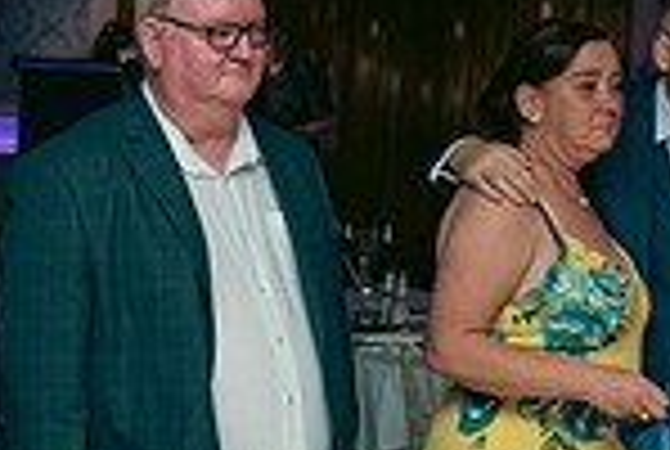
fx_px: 2462
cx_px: 198
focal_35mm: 132
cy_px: 344
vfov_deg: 10.4
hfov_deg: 15.5
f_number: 3.5
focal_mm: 34
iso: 800
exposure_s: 1/160
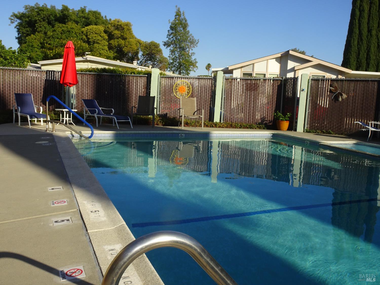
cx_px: 190
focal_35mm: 34
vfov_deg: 41.8
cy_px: 142
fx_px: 373
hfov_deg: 54.0
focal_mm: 5.79
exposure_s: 1/400
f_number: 4
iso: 80
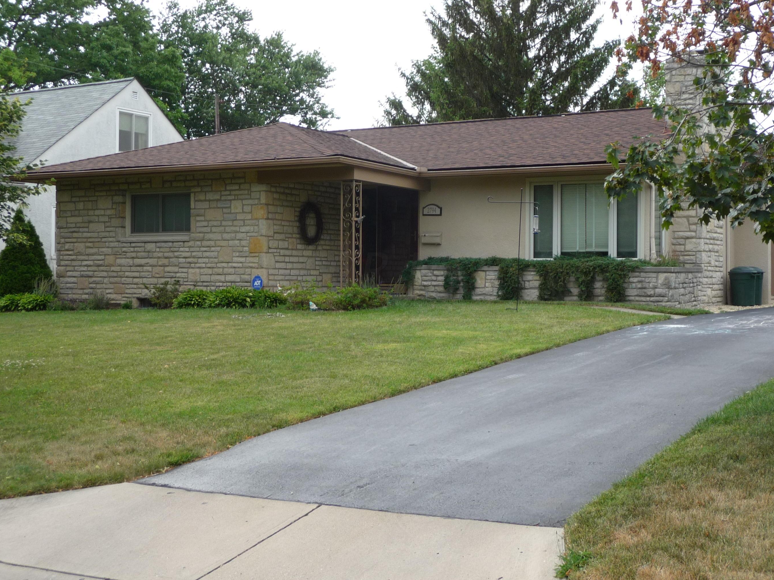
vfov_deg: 29.1
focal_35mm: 50
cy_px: 270
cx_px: 413
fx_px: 1118
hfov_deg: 38.2
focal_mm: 7.6
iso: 100
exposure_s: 1/250
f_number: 4.1
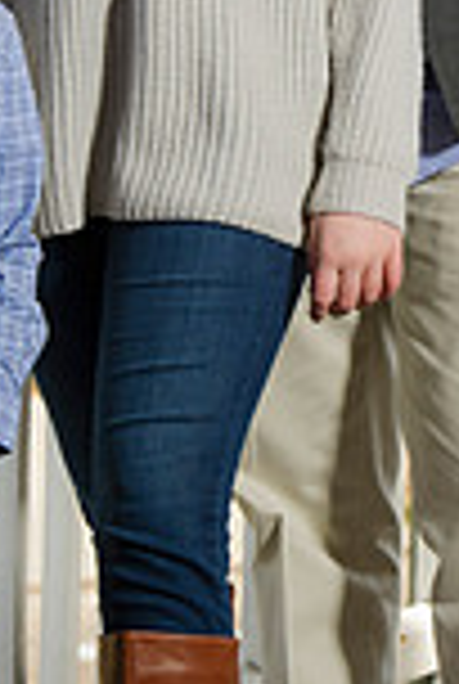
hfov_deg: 4.6
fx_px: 5730
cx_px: 281
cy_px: 22
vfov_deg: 6.8
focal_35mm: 301
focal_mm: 102
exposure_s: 1/125
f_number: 8
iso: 160
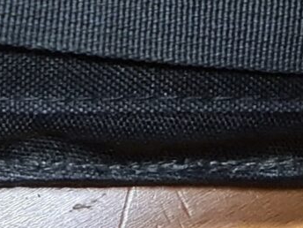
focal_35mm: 186
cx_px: 48
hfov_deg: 10.6
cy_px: -524
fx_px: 1628
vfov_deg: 6.9
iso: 1250
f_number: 1.8
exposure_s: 1/100
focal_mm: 7
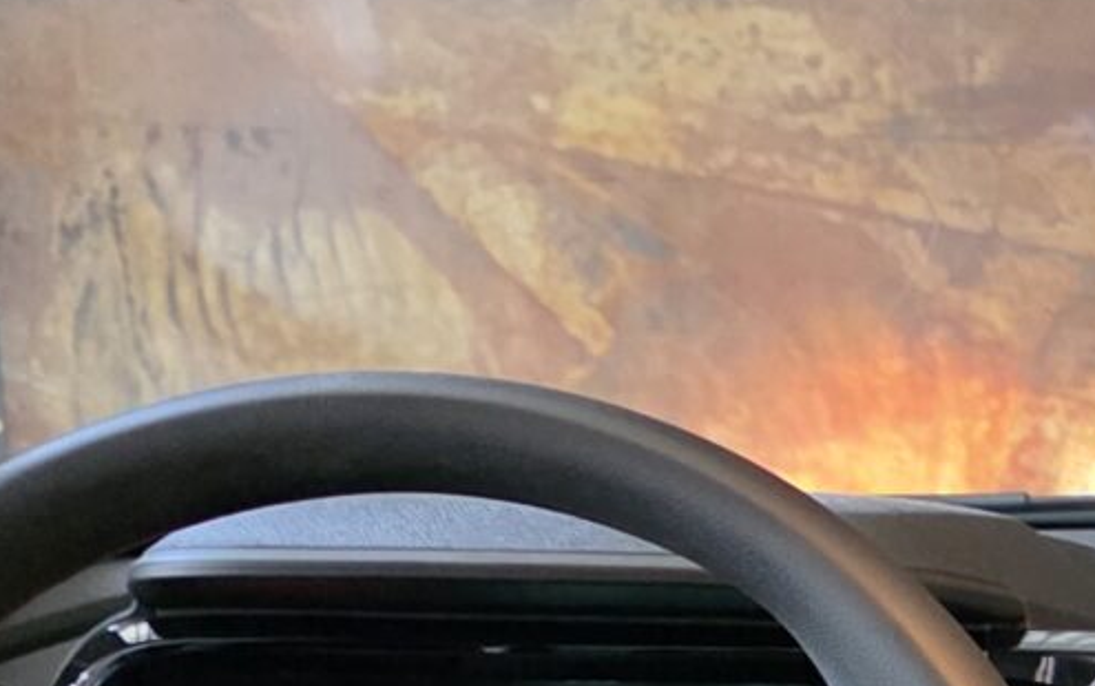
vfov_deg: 10.0
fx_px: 3762
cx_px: 1796
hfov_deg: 15.0
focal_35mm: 126
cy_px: 1100
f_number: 1.7
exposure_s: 1/100
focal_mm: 6.3
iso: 2000
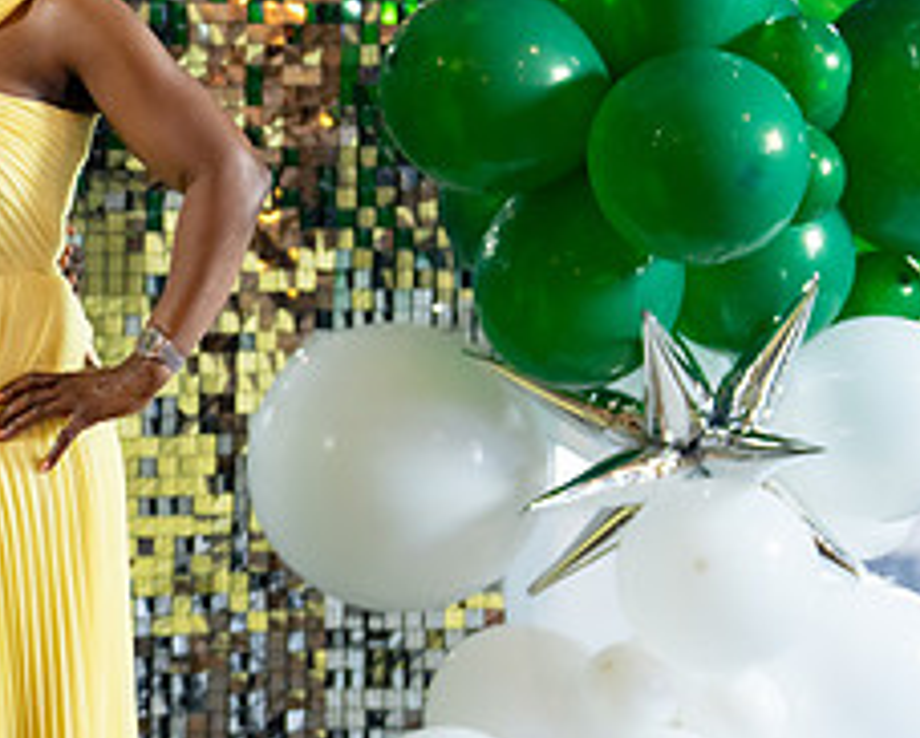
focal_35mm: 138
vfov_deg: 11.2
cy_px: 415
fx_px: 3761
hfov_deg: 13.6
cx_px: -139
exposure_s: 1/320
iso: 1250
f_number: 1.2
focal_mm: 50
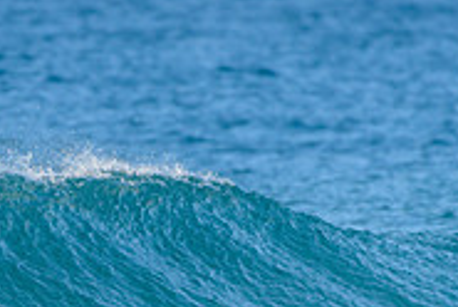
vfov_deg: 0.9
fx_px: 19955
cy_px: 350
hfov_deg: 1.3
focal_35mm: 1566
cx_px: 2
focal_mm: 500
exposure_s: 1/2000
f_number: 5.6
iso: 400
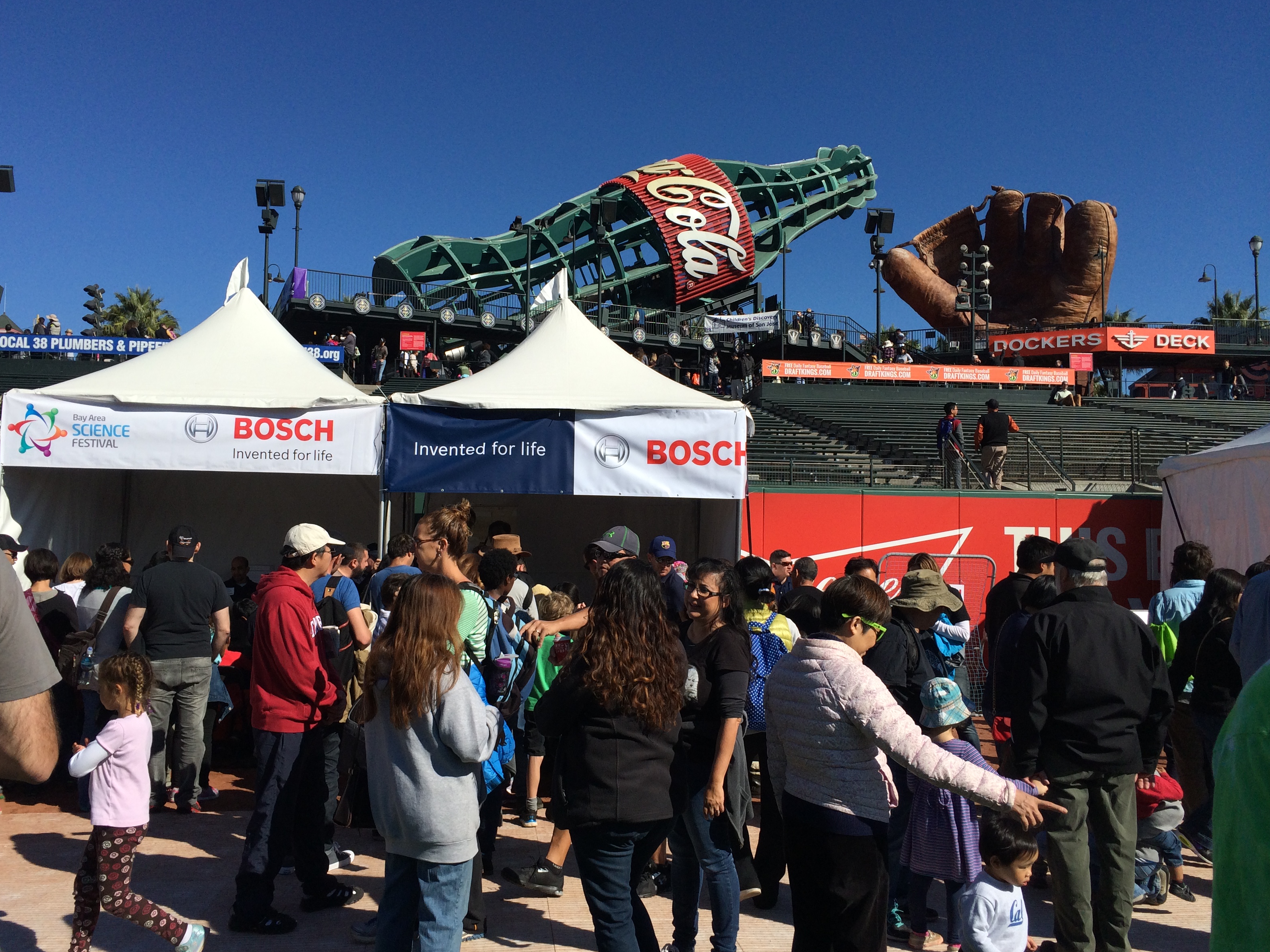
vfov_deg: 46.8
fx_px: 1101
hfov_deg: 60.0
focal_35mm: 30
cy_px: 482
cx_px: 614
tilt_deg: +3.6
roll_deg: -0.9
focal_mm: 4.15
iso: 32
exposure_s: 1/4115
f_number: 2.2
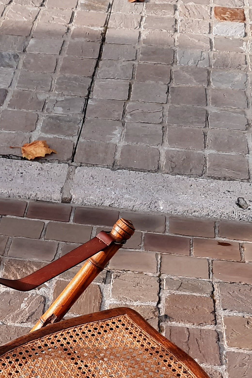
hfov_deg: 19.9
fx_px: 703
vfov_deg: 28.5
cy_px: 362
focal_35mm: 67
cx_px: 23
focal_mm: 4.6
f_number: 2
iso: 32
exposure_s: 1/270
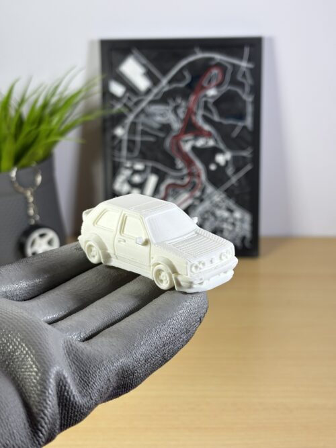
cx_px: 168
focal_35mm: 52
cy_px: 224
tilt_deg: -23.0
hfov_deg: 28.0
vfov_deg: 36.8
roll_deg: +1.8
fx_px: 673
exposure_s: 1/117
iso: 40
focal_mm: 5.96
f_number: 1.6
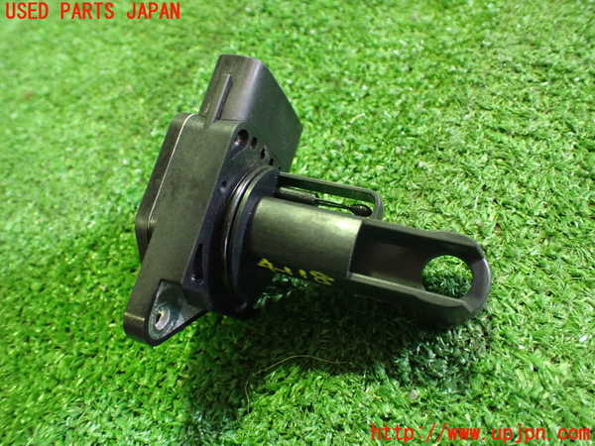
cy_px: 223
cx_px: 298
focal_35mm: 30
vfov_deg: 46.8
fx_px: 516
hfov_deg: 60.0
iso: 1000
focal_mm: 5.4
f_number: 2.3
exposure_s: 1/30
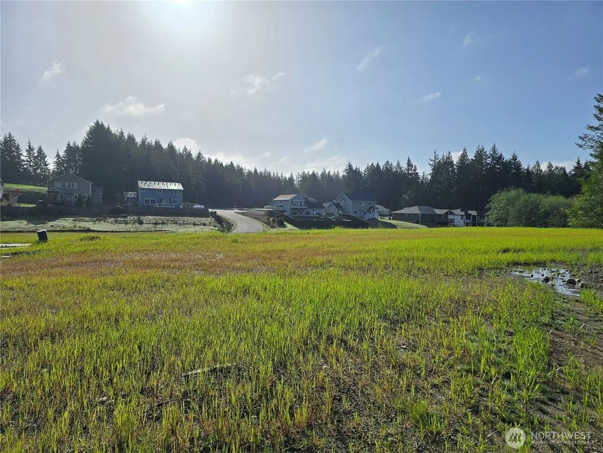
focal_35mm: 23
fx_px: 401
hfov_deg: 73.9
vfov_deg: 58.9
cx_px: 302
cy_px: 226
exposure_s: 1/3238
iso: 12
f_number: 1.7
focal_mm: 6.3
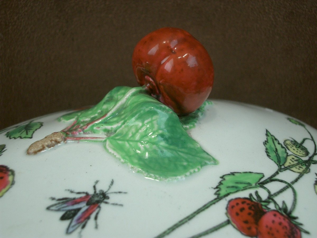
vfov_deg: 29.7
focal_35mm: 49
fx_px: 449
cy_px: 119
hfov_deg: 38.9
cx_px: 158
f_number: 3.1
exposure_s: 1/60
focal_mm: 8.2
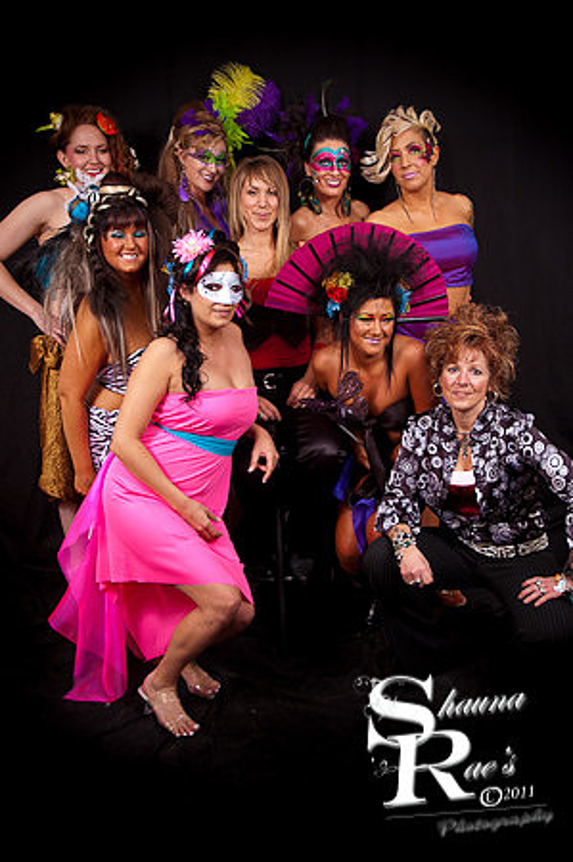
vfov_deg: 48.0
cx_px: 286
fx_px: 969
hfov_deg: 32.9
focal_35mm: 40
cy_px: 431
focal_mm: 27
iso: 200
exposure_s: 1/400
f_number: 3.8
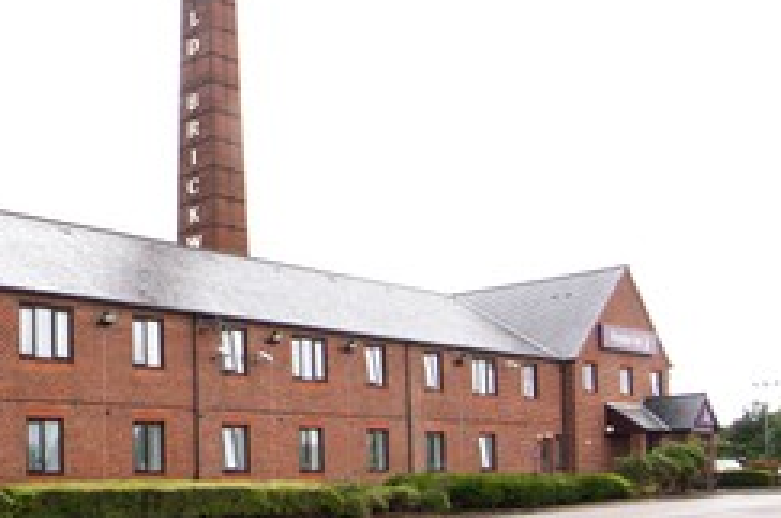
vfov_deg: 34.3
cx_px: -22
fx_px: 823
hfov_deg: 42.8
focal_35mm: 38
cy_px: 138
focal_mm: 12
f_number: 6.3
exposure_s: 1/80
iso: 200
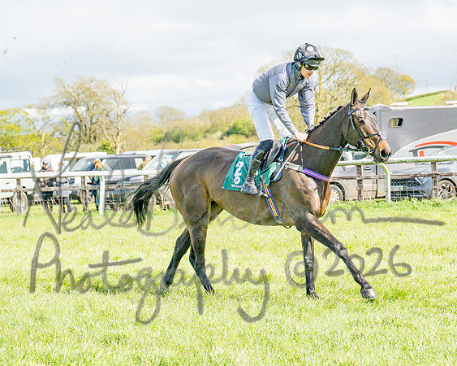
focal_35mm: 118
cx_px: 274
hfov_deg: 16.2
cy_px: 183
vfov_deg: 13.0
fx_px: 1600
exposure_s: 1/2500
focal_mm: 70
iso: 200
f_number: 4
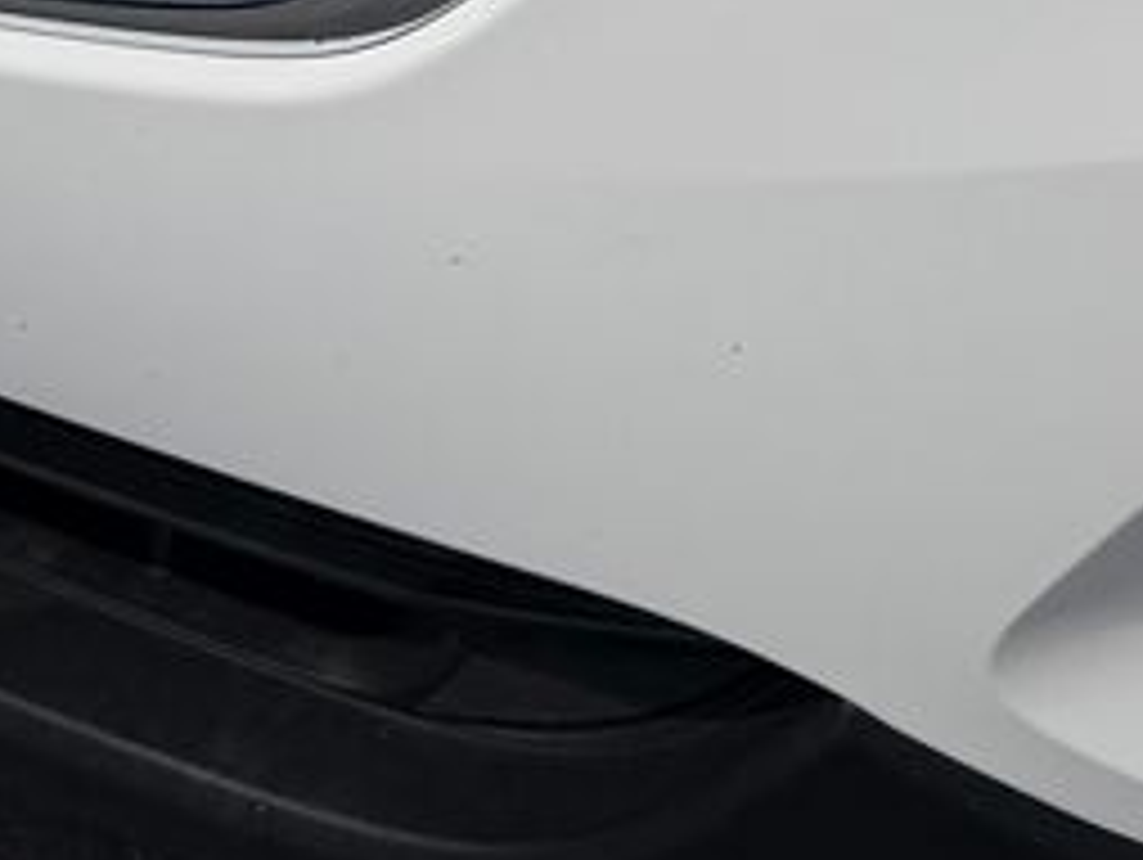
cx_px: 2043
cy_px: -1351
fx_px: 4991
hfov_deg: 12.0
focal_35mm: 151
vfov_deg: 8.7
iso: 80
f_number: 1.78
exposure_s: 1/14286
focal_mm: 6.76
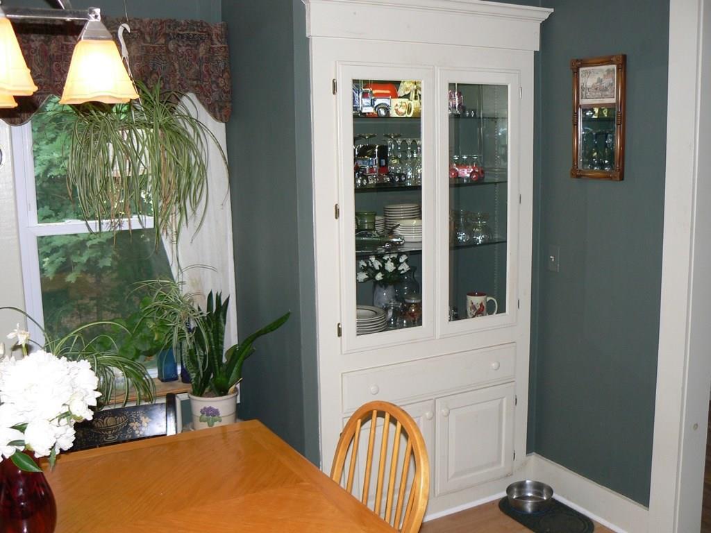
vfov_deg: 39.7
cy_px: 266
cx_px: 356
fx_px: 739
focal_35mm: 36
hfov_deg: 51.4
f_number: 2.8
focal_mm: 6
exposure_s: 1/30
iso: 100
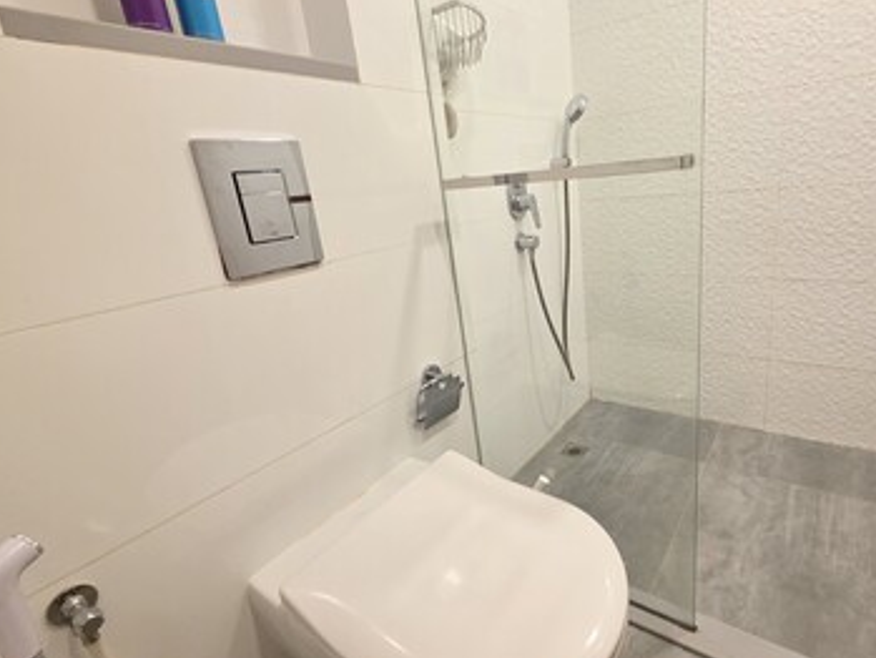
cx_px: 533
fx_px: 430
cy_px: 323
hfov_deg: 89.6
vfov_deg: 74.8
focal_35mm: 17
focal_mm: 2.2
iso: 400
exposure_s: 1/50
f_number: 1.9
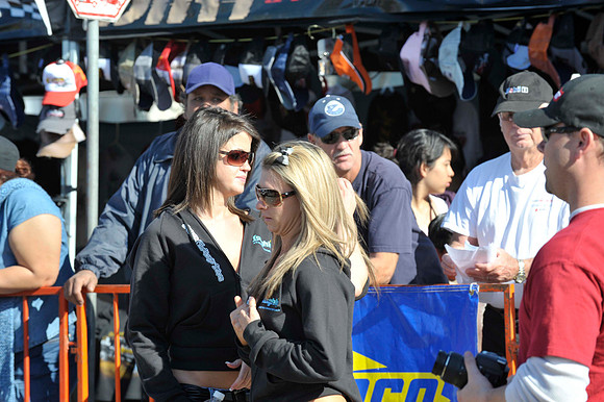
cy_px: 201
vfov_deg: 6.9
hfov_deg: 10.3
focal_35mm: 200
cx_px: 302
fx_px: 3354
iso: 320
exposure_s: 1/320
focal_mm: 200
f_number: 9
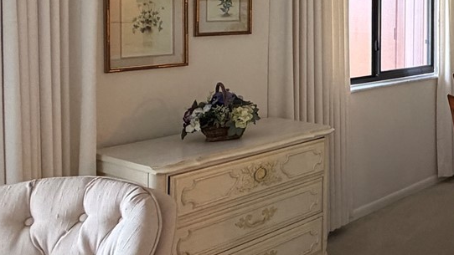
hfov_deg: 34.9
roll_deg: +0.3
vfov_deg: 25.5
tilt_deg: -0.4
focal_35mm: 45
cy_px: 15
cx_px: 559
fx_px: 542
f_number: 2.2
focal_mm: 2.22
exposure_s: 1/100
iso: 320
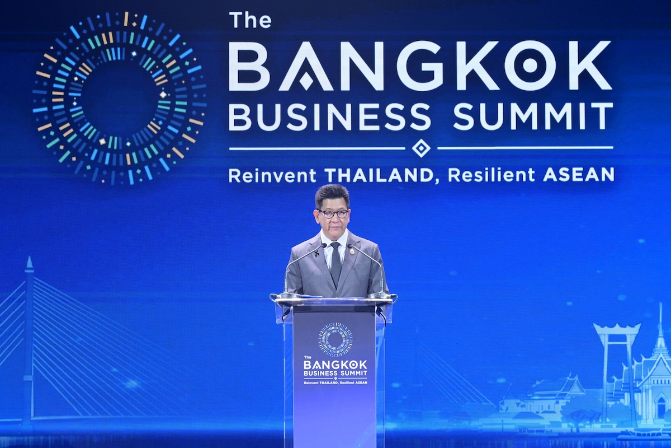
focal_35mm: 155
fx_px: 2889
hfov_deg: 13.2
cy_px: 224
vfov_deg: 8.9
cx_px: 336
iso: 2500
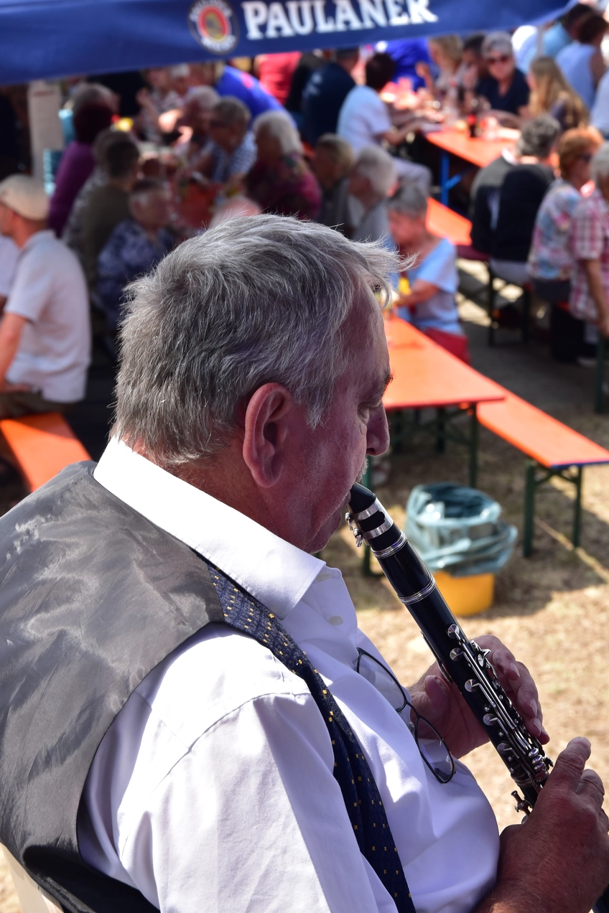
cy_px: 443
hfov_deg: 14.9
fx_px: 2334
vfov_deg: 22.1
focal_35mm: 92
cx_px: 327
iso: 200
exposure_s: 1/250
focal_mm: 52
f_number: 8
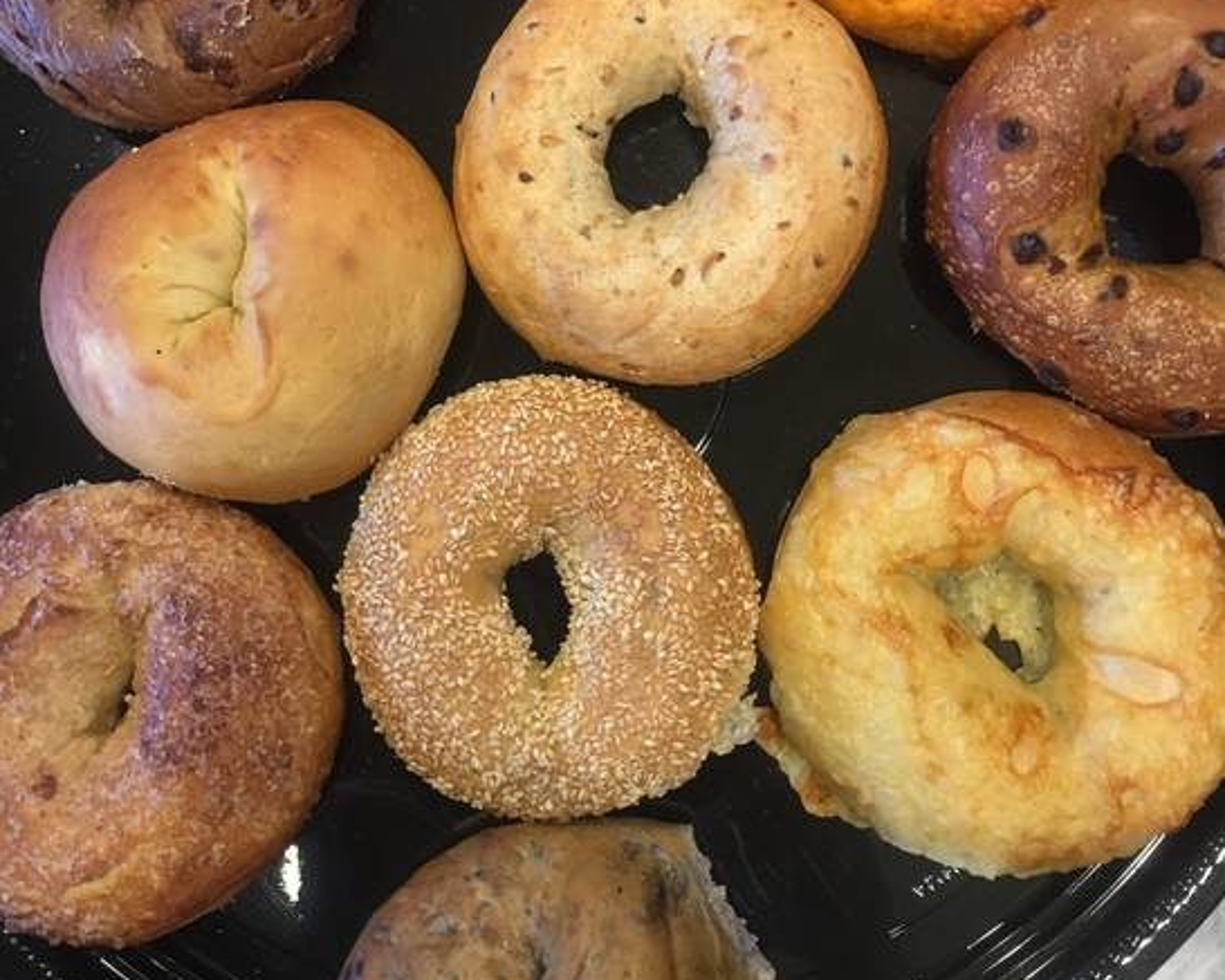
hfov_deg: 47.9
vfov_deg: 39.1
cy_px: 429
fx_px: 1378
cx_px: 612
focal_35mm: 38
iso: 50
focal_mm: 4.15
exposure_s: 1/15
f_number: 2.2
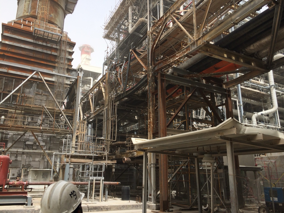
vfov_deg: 46.8
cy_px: 106
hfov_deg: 60.0
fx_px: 246
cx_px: 142
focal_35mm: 30
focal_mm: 4.12
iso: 32
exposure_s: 1/1520
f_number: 2.2
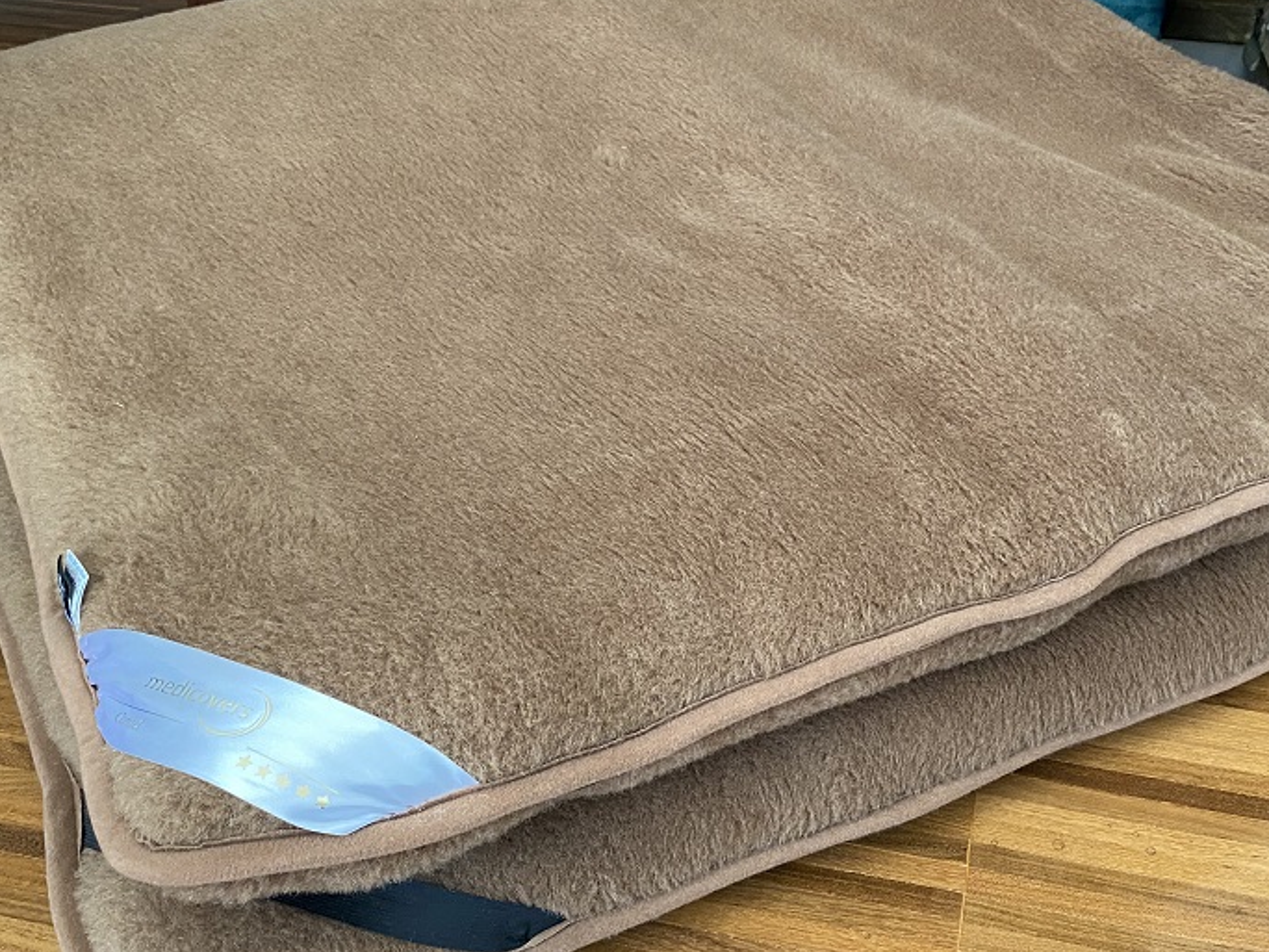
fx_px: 1393
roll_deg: -3.1
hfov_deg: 48.7
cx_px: 748
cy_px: 471
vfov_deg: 37.7
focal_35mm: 38
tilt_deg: -31.2
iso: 250
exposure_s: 1/60
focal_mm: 4.25
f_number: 1.8
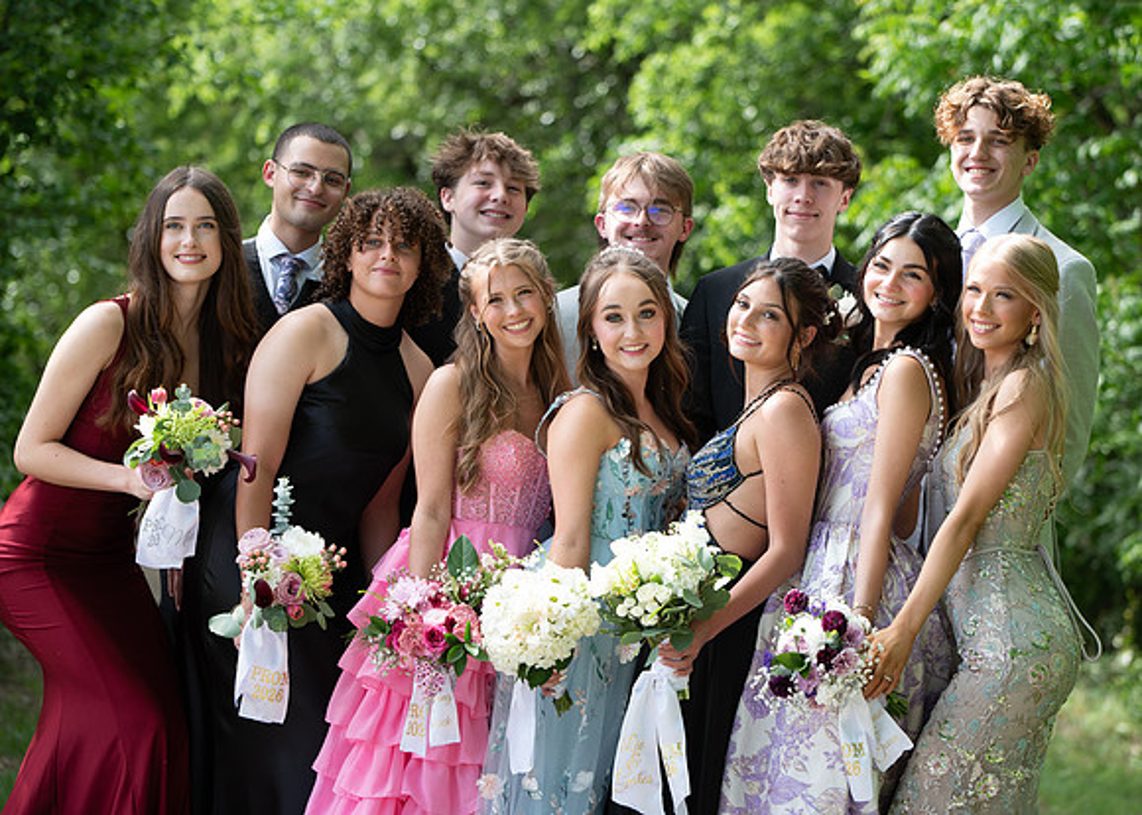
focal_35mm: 127
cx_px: 647
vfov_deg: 11.3
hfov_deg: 15.8
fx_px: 4103
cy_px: 363
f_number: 2.8
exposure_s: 1/400
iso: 100
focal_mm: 100
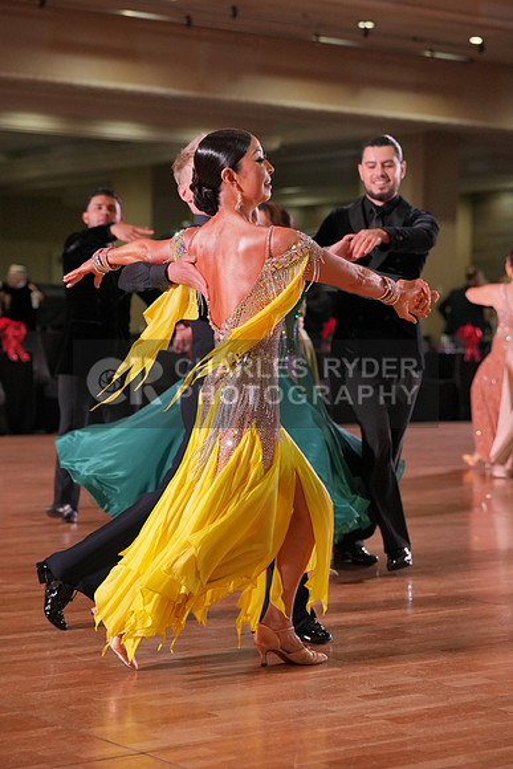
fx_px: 1709
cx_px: 256
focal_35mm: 80
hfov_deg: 17.1
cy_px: 384
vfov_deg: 25.4
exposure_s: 1/500
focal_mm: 80
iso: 2000
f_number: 4
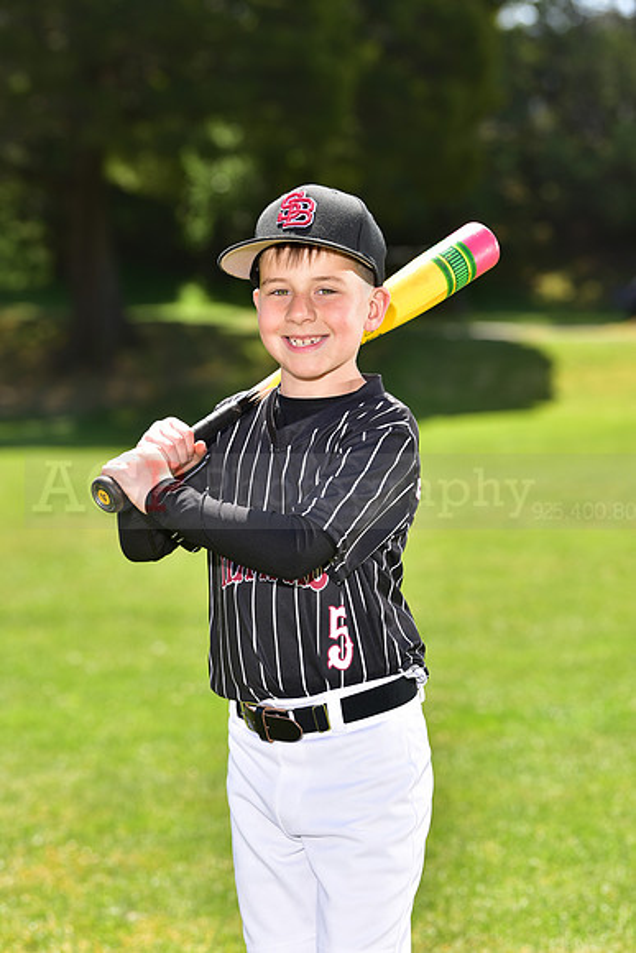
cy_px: 476
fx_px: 3443
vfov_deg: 15.8
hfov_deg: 10.6
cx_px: 318
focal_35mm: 130
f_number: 5
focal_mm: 130
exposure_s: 1/250
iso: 100
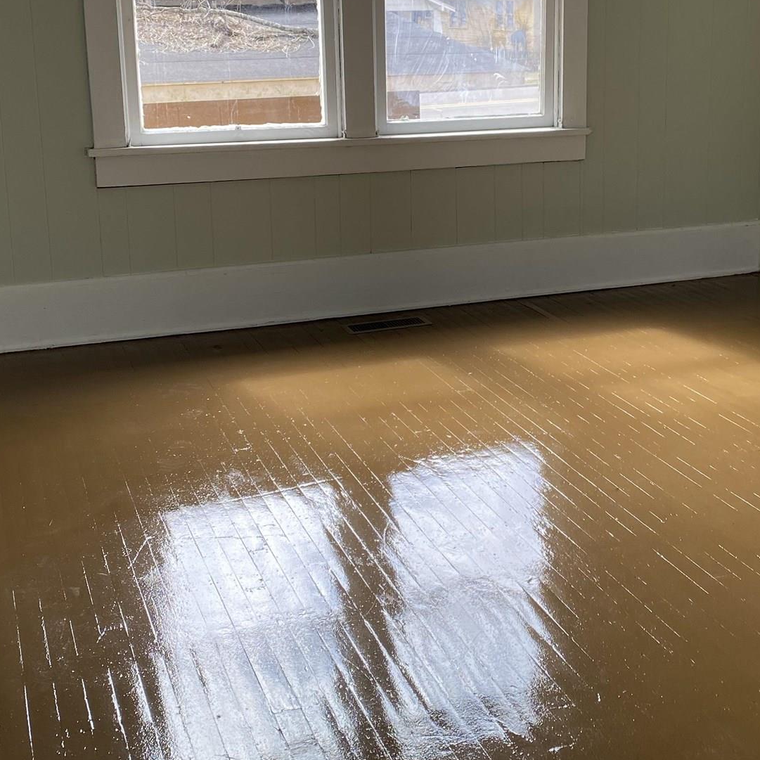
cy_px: 238
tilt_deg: -12.4
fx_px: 1217
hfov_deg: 34.5
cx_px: 477
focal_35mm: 49
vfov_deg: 34.3
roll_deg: +0.8
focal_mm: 4.25
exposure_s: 1/159
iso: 32
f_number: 1.8
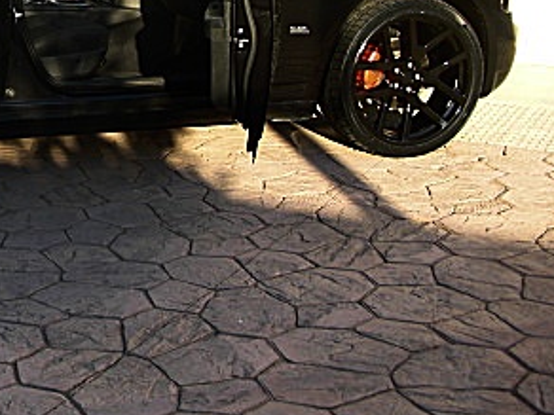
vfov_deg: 18.4
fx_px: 1264
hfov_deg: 23.4
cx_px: -30
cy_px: 40
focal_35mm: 79
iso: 50
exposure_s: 1/160
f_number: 2.8
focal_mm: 6.3
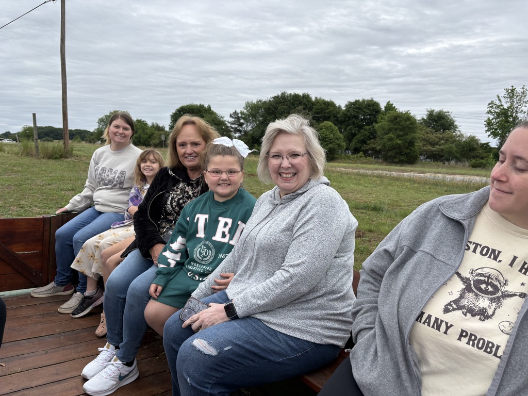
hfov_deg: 67.3
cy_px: 198
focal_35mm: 26
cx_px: 264
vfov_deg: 53.1
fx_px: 397
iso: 50
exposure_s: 1/907
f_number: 1.6
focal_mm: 5.96
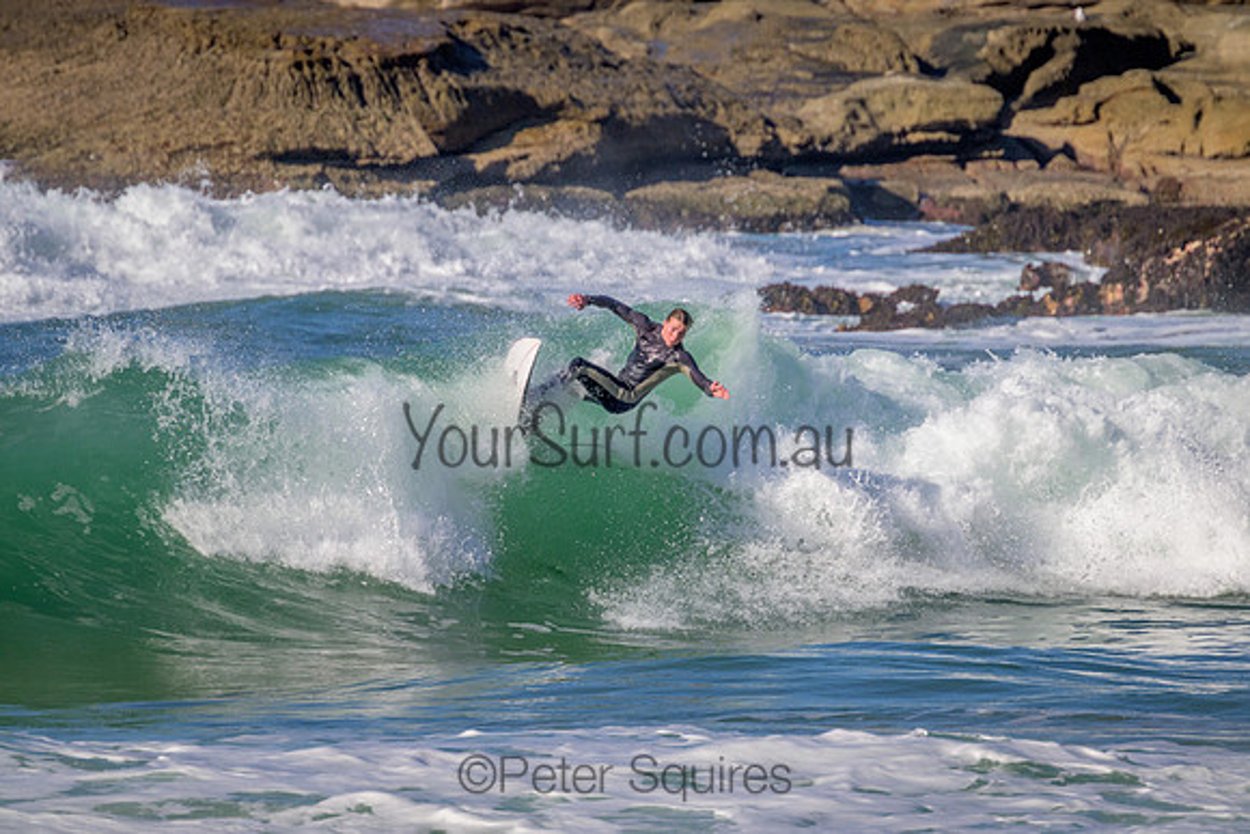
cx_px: 625
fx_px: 27783
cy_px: 417
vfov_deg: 1.7
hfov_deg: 2.6
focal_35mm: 800
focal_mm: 800
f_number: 11
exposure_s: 1/2000
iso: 900
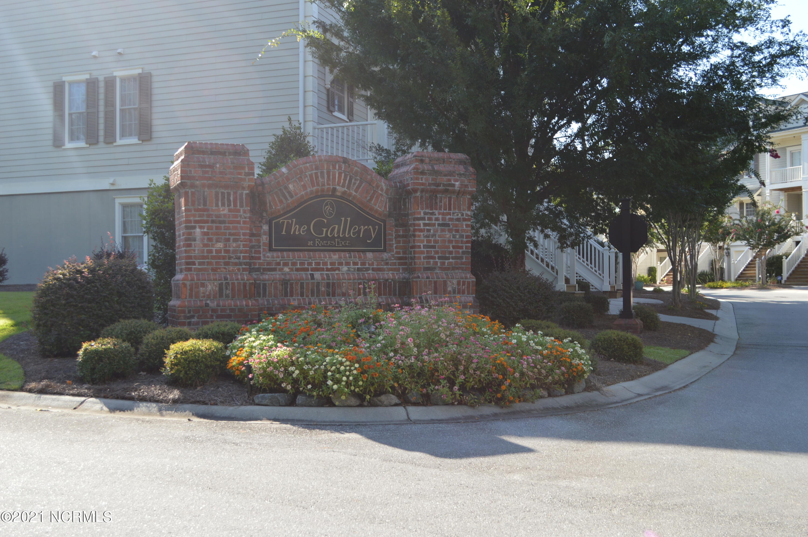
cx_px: 404
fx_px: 874
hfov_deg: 49.6
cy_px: 268
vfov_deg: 34.1
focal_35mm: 39
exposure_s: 1/125
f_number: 5.6
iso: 100
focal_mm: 26
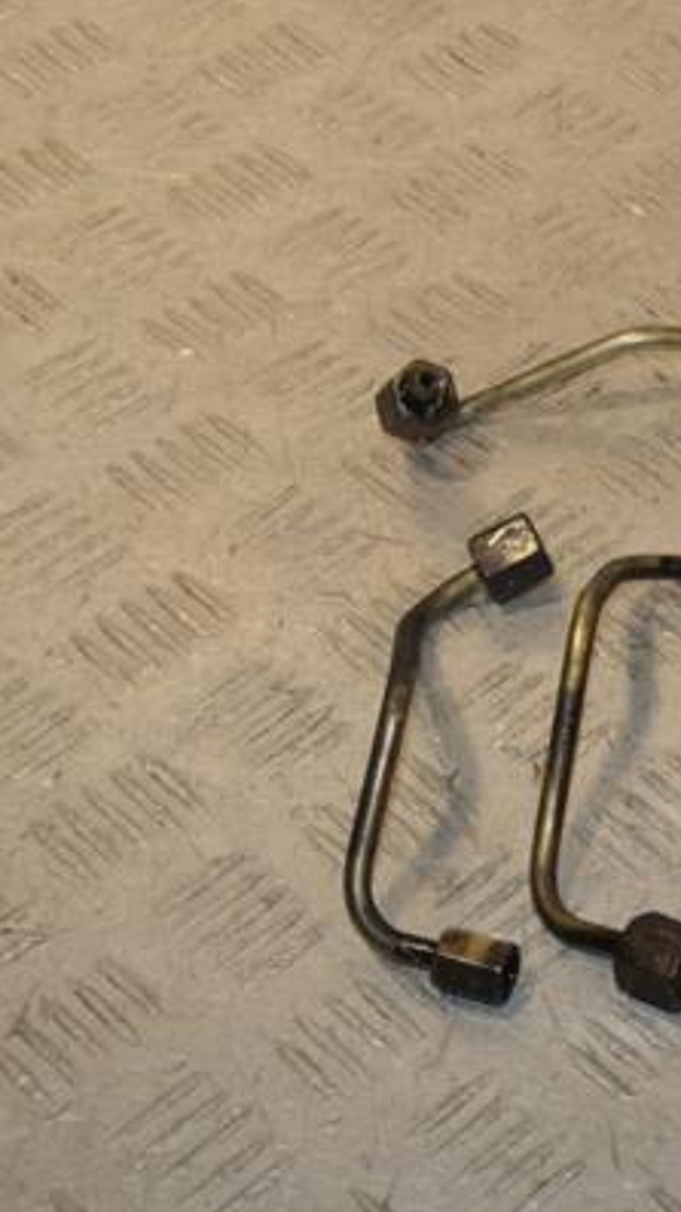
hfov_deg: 12.5
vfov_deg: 22.5
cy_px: 608
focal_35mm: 95
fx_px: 3053
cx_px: 745
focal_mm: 40
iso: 800
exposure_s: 1/200
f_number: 9
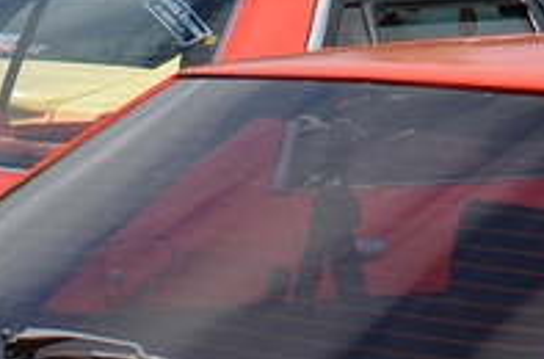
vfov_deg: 5.7
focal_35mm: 238
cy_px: 421
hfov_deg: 8.6
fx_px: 3585
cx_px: 547
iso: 100
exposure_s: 1/320
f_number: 8
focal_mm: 26
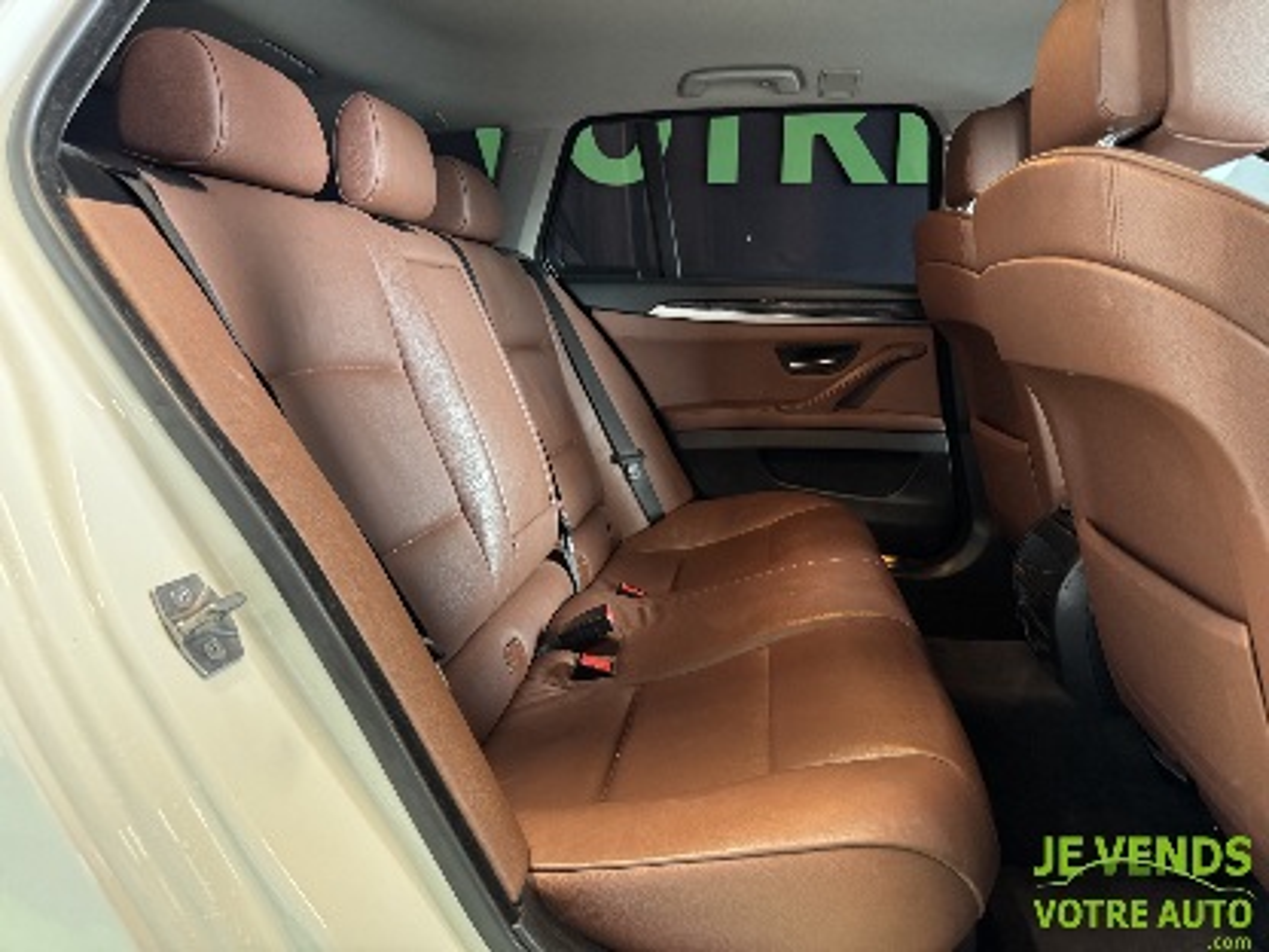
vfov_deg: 56.8
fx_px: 880
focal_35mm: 24
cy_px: 476
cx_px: 634
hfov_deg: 71.6
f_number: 1.78
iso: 800
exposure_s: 1/55
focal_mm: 6.76
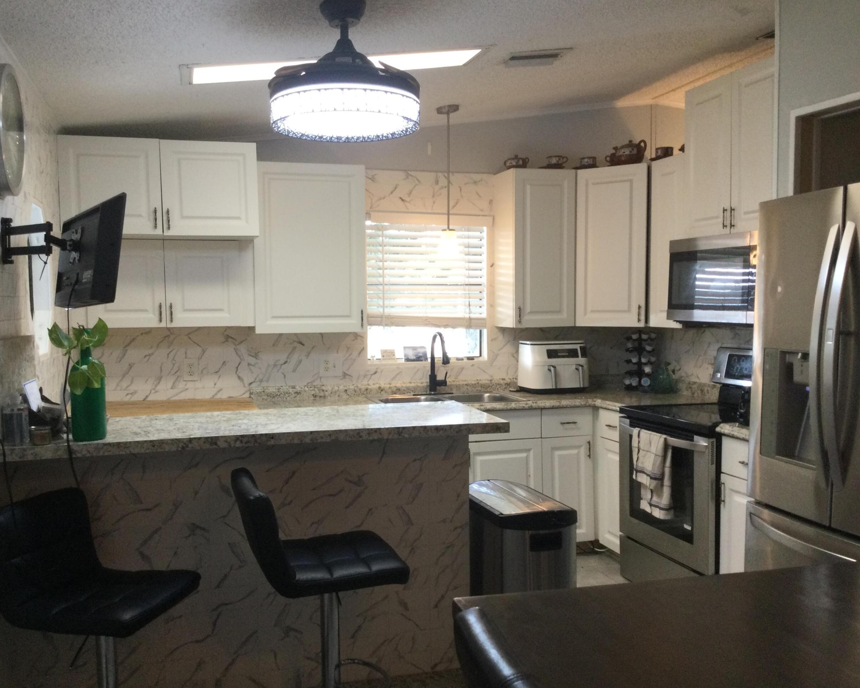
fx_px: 840
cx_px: 392
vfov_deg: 44.5
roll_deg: -1.1
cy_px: 341
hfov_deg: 54.1
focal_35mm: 33
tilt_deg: -0.7
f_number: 2.4
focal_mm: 3.3
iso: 50
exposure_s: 1/30
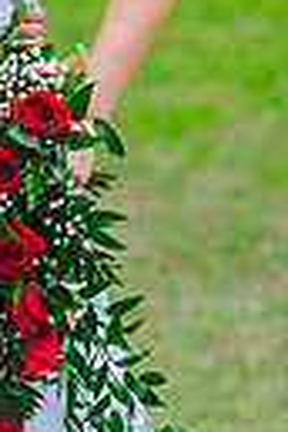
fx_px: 3552
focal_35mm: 296
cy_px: -7
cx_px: -174
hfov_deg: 4.6
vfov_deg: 6.9
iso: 50
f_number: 2.2
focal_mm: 85
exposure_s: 1/250
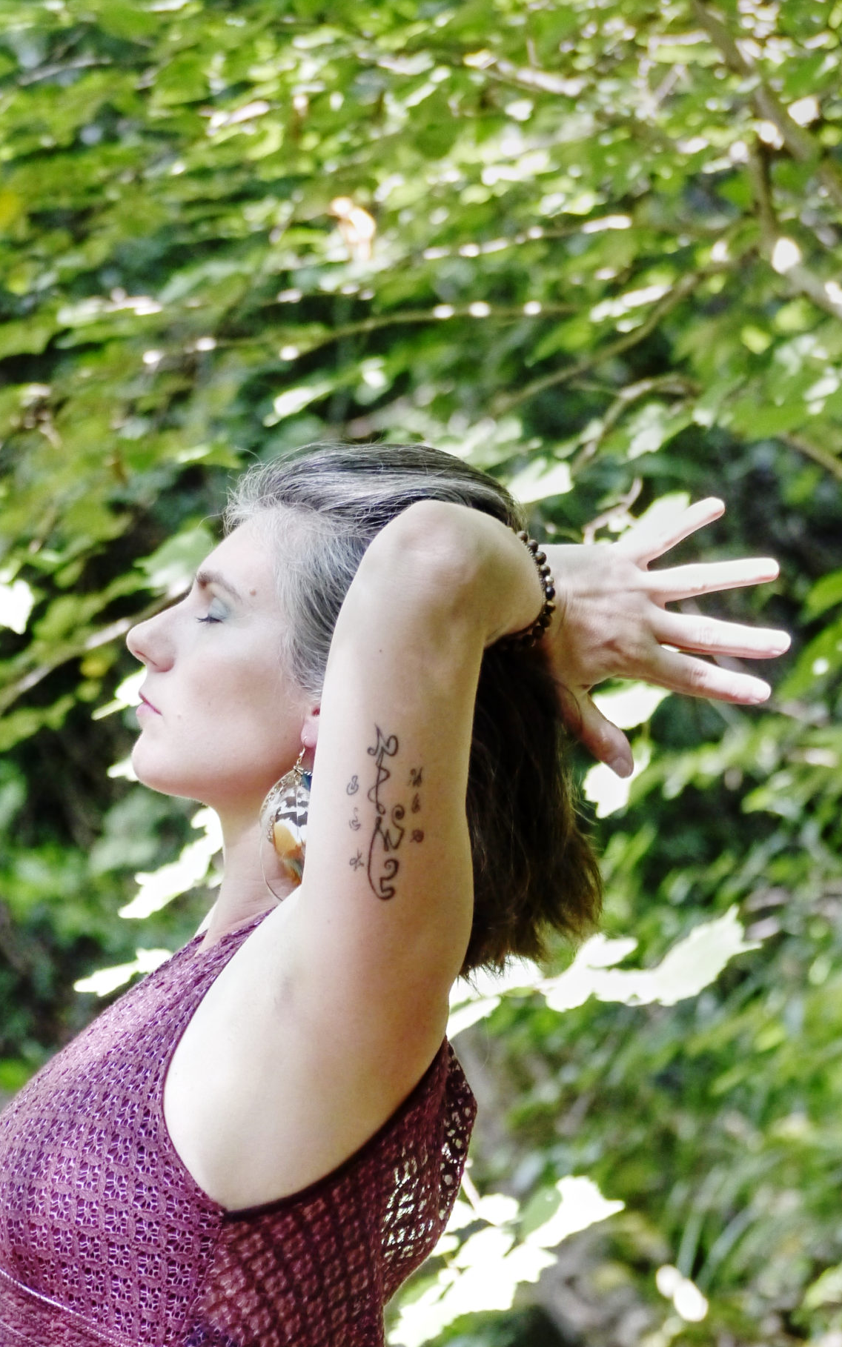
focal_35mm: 200
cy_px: 874
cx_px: 248
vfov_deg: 10.5
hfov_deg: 6.6
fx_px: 7344
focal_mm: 67
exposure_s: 1/125
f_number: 4.2
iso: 1250
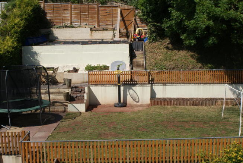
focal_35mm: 45
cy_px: 82
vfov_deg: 29.9
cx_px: 122
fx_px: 304
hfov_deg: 43.6
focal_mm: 30
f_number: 13
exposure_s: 1/160
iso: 100
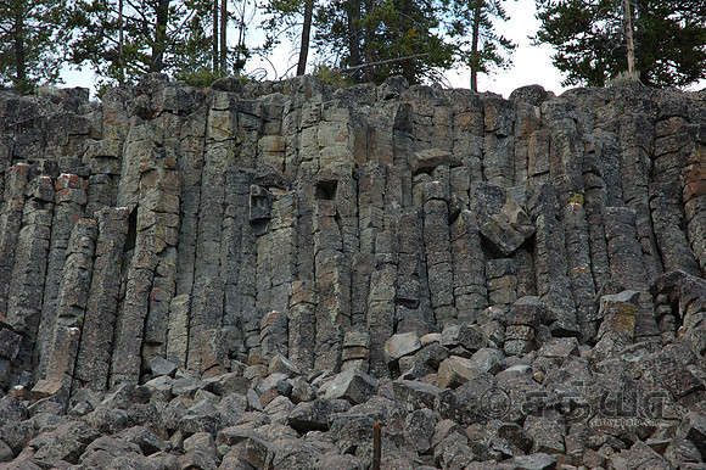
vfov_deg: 13.0
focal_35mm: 105
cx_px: 353
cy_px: 235
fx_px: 2058
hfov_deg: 19.5
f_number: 7.1
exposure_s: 1/200
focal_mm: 70
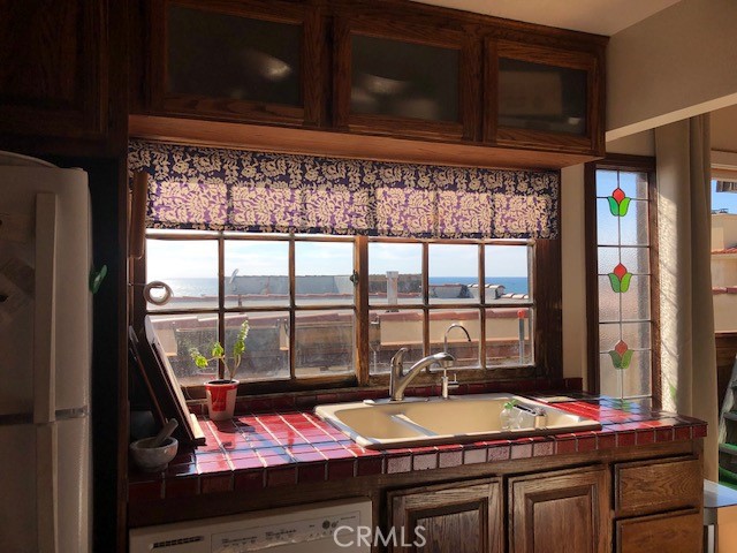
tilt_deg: +1.0
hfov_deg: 63.4
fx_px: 596
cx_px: 368
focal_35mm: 28
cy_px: 276
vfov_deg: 49.7
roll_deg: +1.2
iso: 20
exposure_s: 1/1429
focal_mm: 3.99
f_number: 1.8
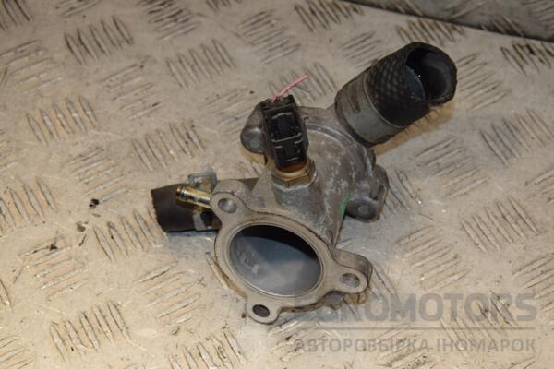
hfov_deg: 26.0
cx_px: 277
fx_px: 1200
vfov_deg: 17.5
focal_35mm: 78
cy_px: 184
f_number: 8
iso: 800
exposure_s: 1/200
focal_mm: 52
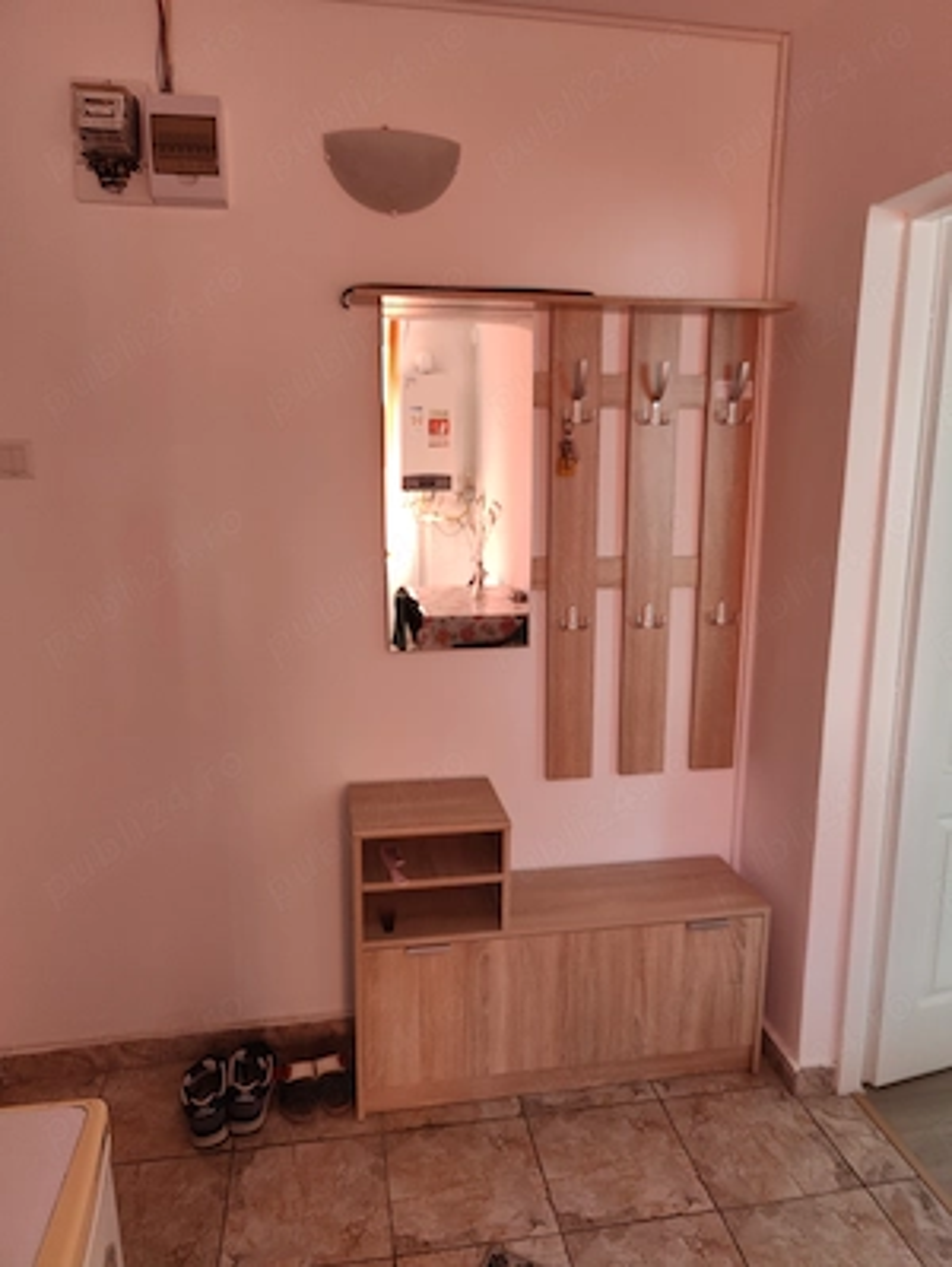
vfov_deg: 73.9
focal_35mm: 23
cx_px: 476
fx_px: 842
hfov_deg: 59.0
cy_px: 634
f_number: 1.8
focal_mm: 6.06
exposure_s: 1/92
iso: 320
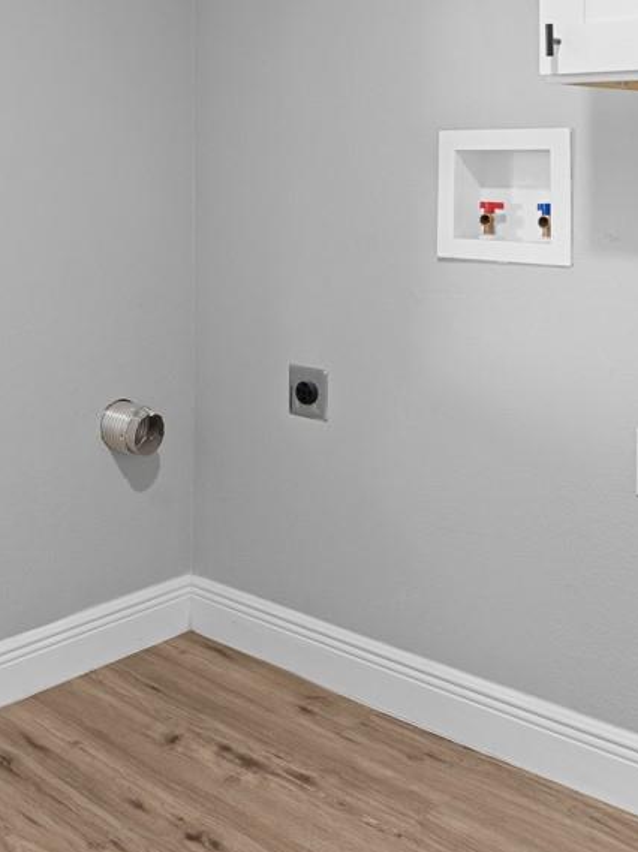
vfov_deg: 39.7
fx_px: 1132
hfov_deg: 31.4
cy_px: 176
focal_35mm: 46
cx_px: 274
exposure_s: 1.6
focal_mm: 17
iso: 200
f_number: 8
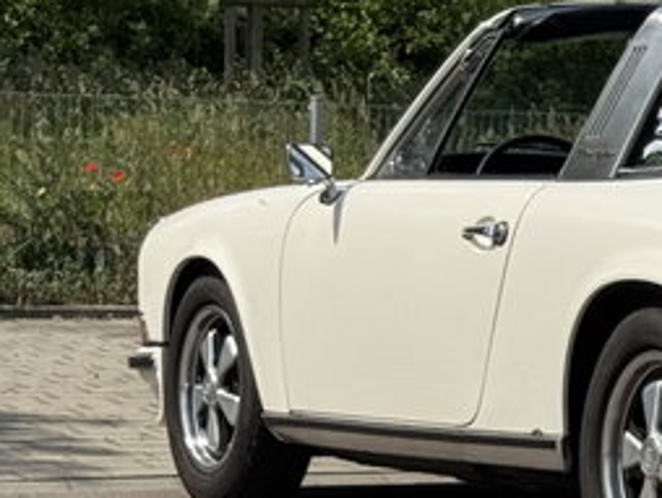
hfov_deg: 13.2
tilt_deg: -2.3
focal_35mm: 145
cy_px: 237
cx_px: 831
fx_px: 2776
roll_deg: -0.6
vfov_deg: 10.2
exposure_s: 1/5376
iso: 64
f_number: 1.78
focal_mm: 6.76
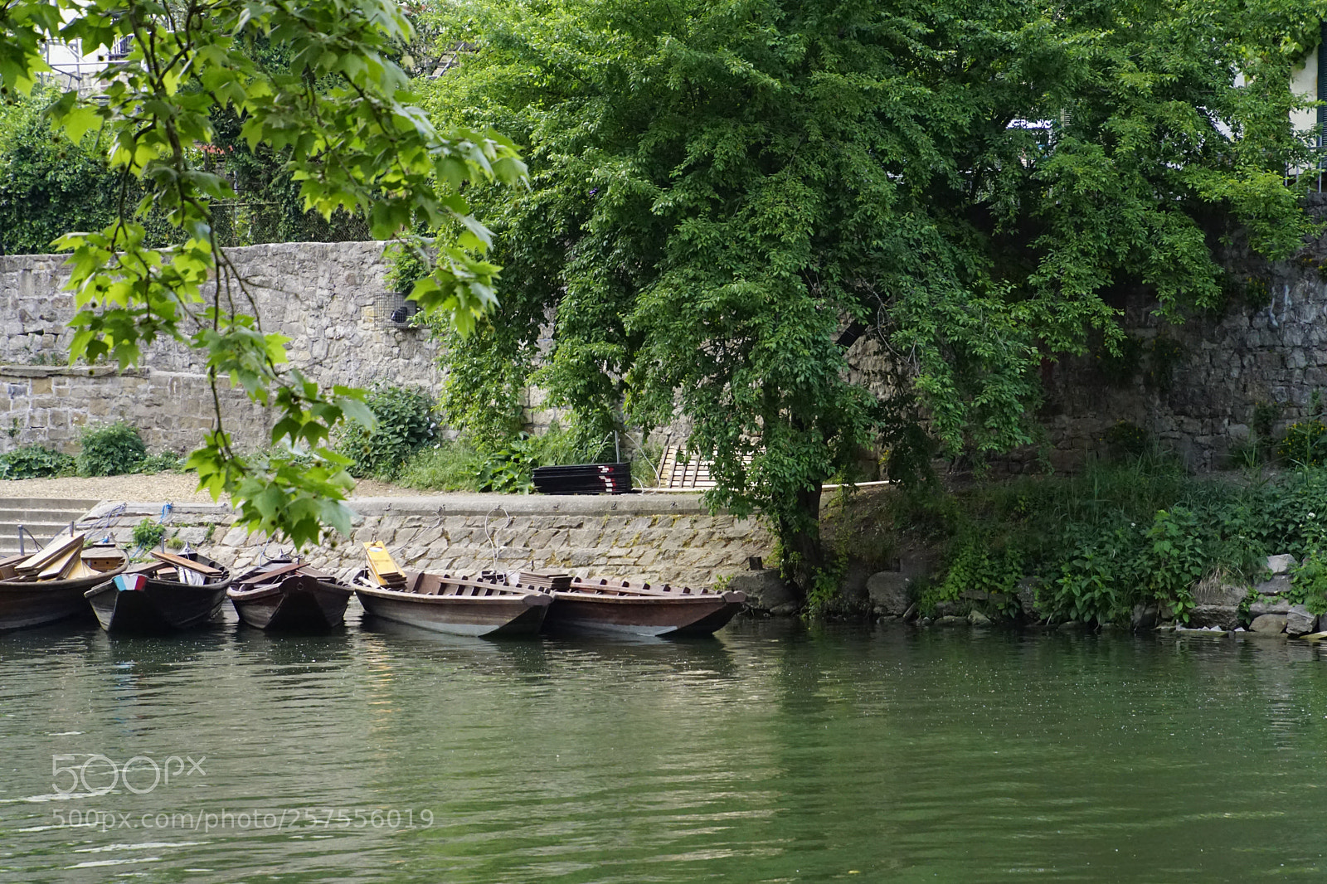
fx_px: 4422
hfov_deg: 17.1
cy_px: 442
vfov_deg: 11.4
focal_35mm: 120
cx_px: 664
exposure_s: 1/500
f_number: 8
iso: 2000
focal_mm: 80
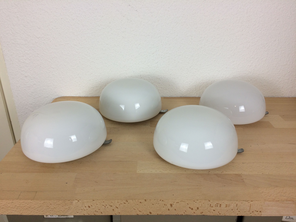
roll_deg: -0.6
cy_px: 111
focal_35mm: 29
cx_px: 148
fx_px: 248
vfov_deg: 48.2
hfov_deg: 61.7
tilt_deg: -25.0
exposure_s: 1/50
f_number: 2.2
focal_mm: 4.15
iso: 32
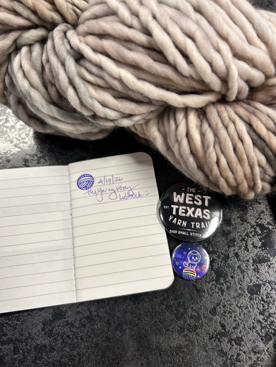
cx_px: 138
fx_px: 276
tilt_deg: -67.4
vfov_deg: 67.3
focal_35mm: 26
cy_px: 184
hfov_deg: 53.1
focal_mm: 5.7
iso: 100
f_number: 1.5
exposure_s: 1/121
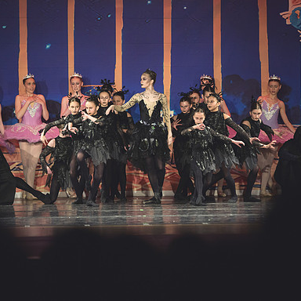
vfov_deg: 6.8
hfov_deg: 6.8
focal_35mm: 257
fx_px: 2528
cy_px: 150
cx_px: 153
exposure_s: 1/320
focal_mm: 200
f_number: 2.8
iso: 2000
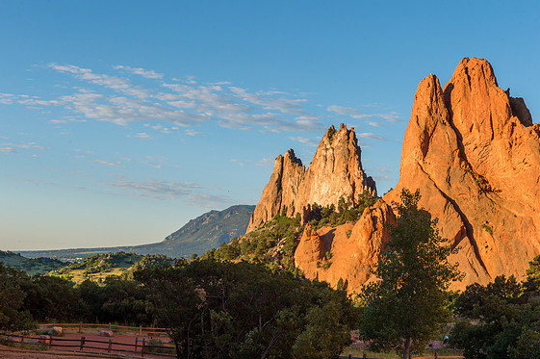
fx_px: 899
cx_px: 272
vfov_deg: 22.6
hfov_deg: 33.4
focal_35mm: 60
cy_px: 185
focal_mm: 58
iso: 450
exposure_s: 1/400
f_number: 11
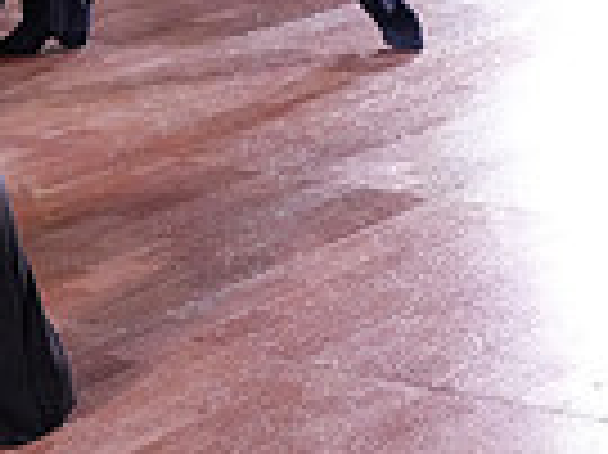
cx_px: -315
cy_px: -285
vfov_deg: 9.6
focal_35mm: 149
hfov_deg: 12.6
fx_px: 2615
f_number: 6.3
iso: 5000
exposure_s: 1/320
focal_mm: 36
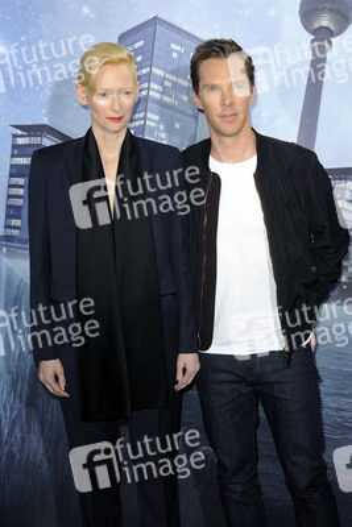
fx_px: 952
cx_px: 176
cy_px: 264
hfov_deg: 20.9
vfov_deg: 30.9
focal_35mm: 65
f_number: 6.3
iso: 500
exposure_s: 1/200
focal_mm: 65
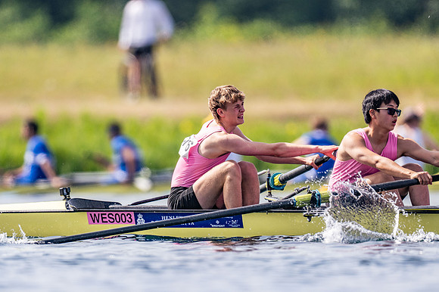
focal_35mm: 900
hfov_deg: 2.3
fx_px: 10968
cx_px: 220
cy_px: 146
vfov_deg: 1.5
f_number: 4
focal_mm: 600
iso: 200
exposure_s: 1/2500
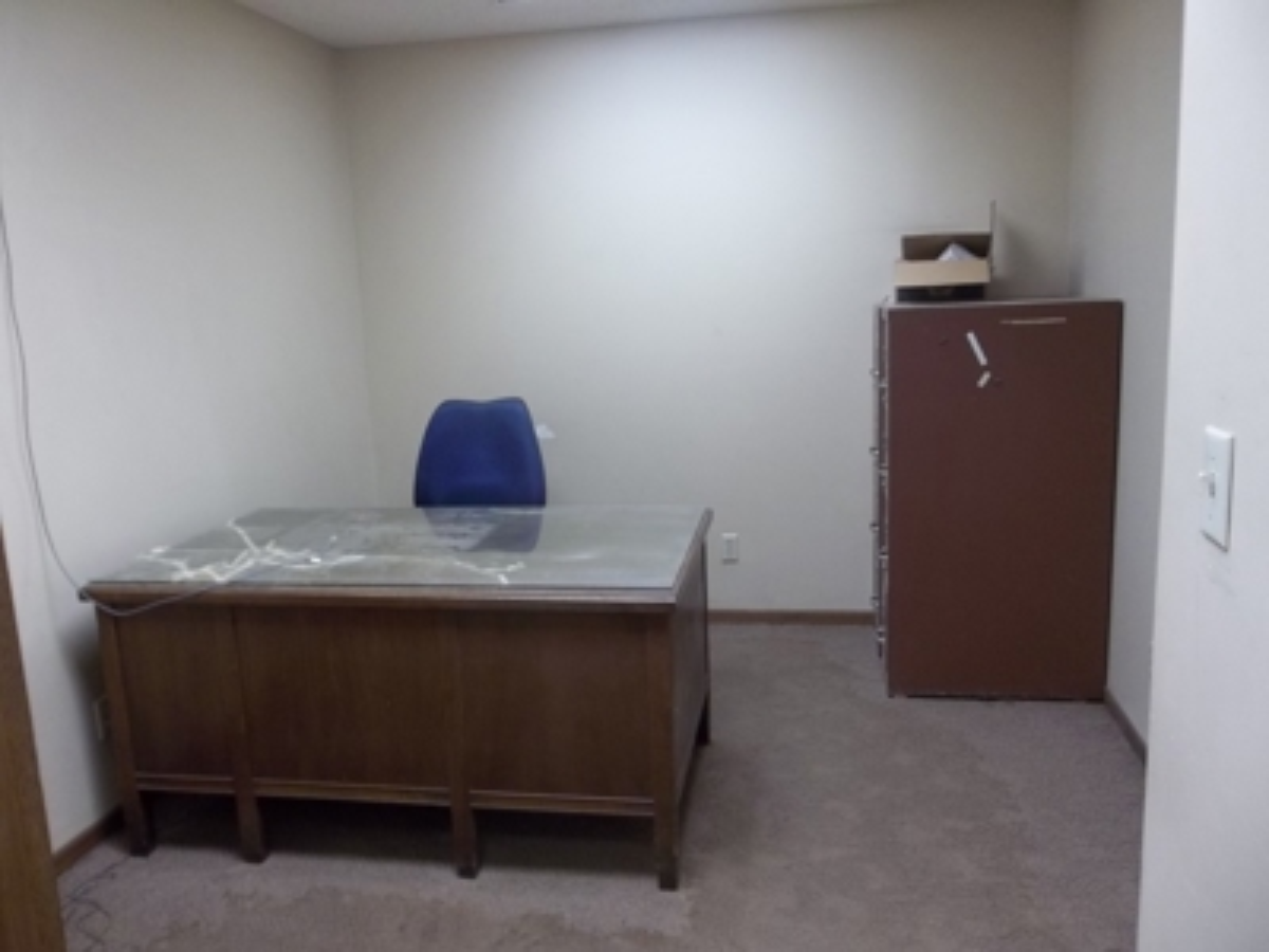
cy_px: 476
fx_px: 990
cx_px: 634
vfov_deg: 51.4
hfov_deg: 65.3
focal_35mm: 27
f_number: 3.5
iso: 175
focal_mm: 4.9
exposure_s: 1/8
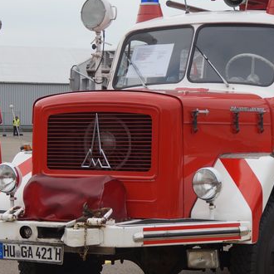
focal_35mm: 108
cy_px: 149
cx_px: 250
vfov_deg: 16.1
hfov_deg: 15.9
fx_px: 967
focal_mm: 35
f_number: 5.6
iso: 100
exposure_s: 1/500
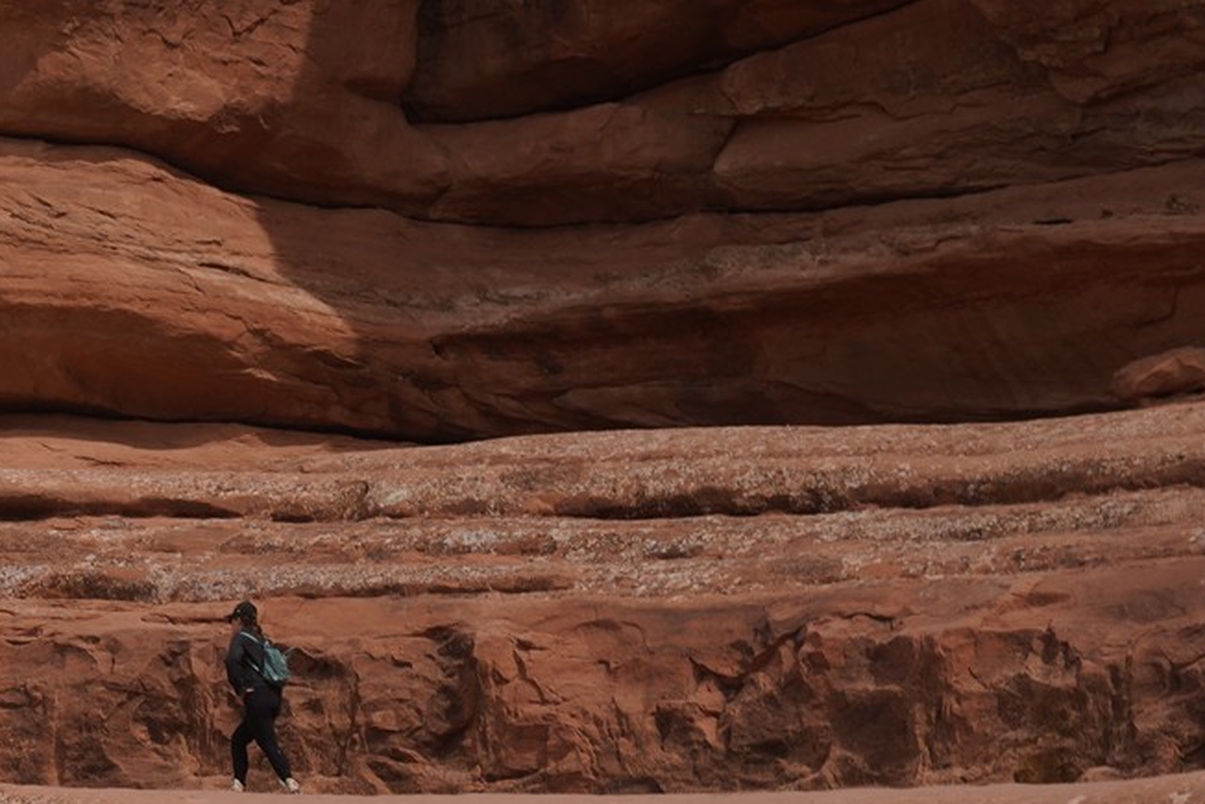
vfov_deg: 9.7
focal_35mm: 138
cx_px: -322
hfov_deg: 14.3
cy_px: 1140
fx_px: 4620
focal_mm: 45
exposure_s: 1/100
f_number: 18
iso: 100
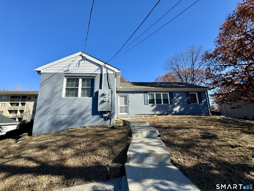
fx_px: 103
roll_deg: +1.5
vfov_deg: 85.7
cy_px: 96
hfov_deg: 102.1
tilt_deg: +11.9
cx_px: 127
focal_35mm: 14
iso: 50
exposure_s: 1/1370
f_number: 2.2
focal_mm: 2.22
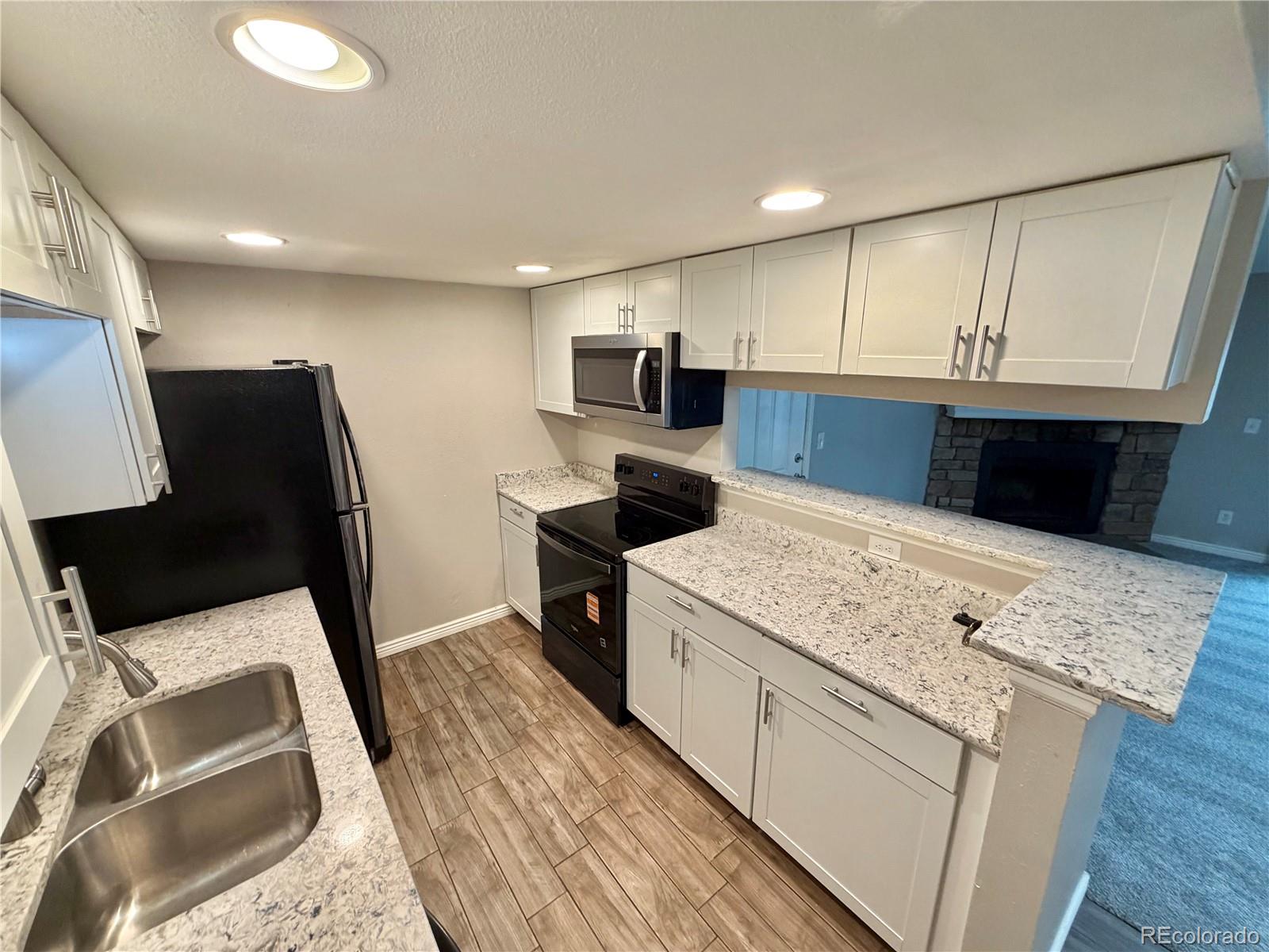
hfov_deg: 102.1
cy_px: 476
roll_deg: +0.4
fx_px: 513
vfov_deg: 85.7
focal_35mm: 14
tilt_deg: -14.0
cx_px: 634
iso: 250
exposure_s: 1/120
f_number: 2.2
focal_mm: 2.22
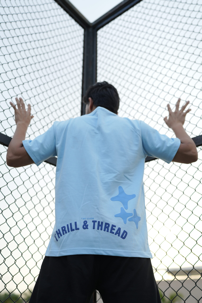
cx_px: 101
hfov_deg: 37.9
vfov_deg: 54.4
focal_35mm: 35
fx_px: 295
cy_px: 152
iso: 100
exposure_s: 1/400
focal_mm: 35
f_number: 2
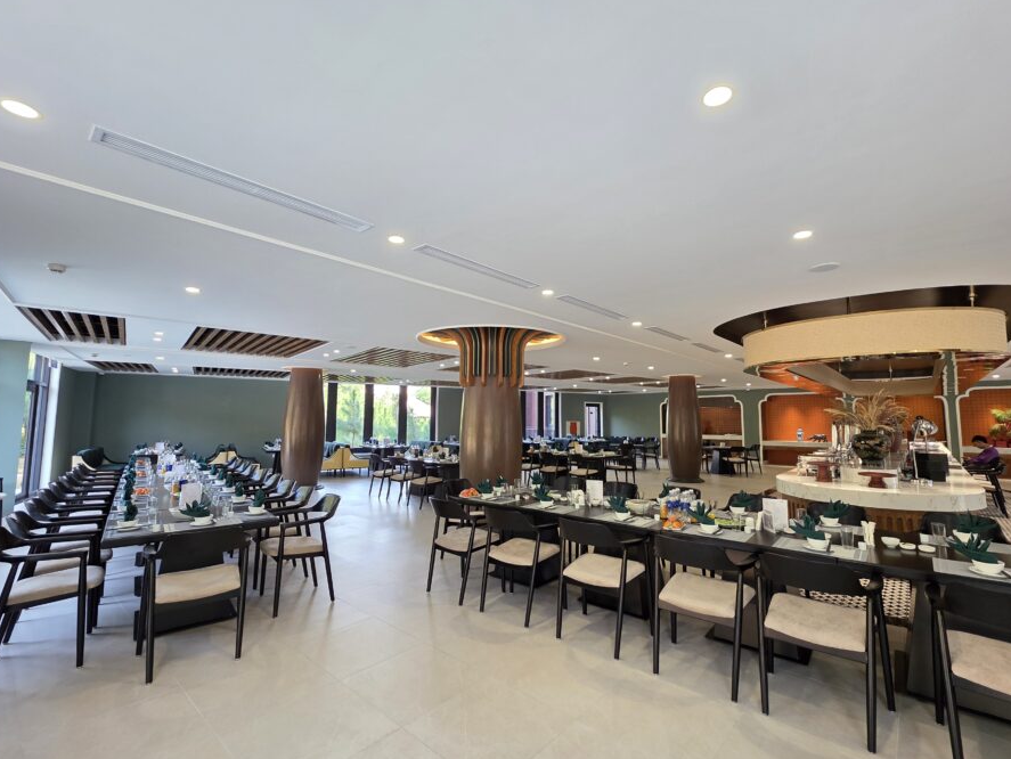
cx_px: 514
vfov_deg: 81.8
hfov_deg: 98.1
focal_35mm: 15
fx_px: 438
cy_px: 387
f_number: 1.9
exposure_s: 1/100
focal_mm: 2.2
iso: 125
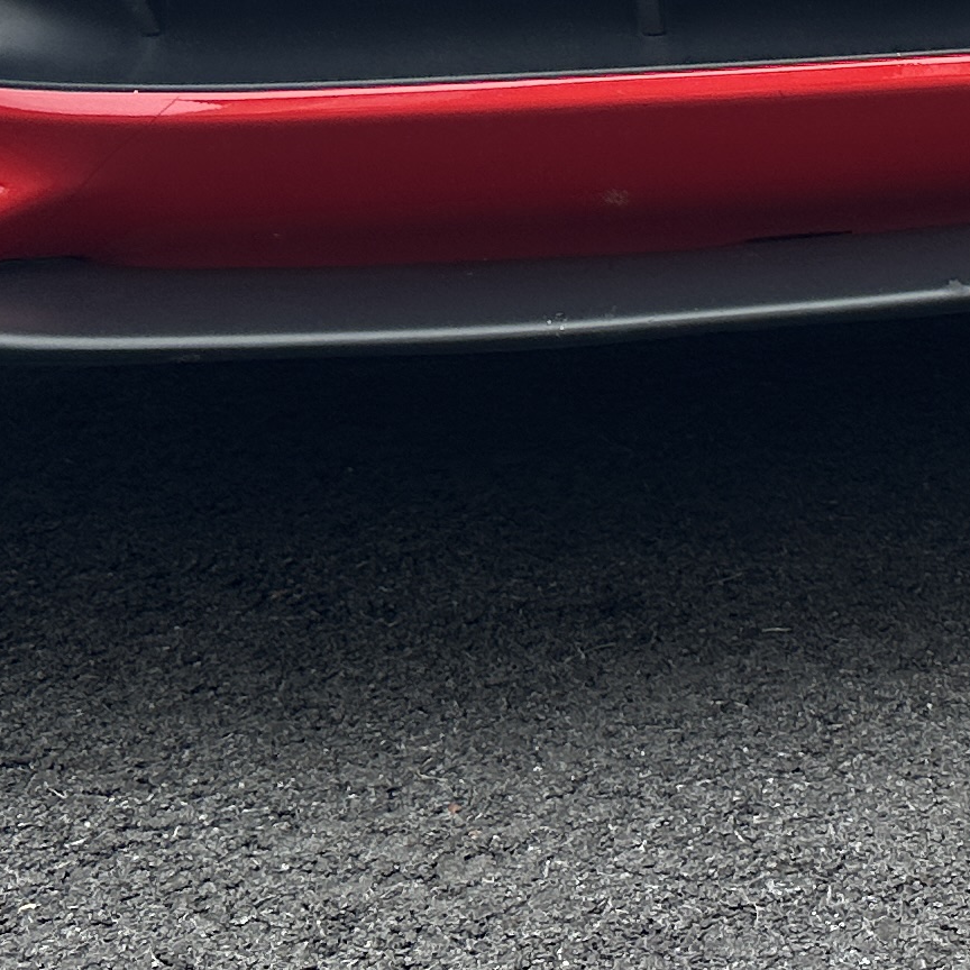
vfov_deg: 16.7
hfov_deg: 17.0
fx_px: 3139
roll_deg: +0.4
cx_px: 1077
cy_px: -260
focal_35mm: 99
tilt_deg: -6.9
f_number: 1.78
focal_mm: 6.86
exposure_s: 1/1779
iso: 80
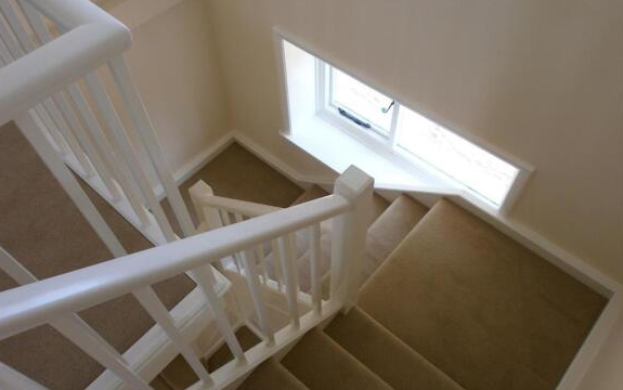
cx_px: 309
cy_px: 200
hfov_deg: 64.6
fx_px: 493
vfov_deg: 43.2
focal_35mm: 29
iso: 100
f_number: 2.9
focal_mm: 4.8
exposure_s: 1/80
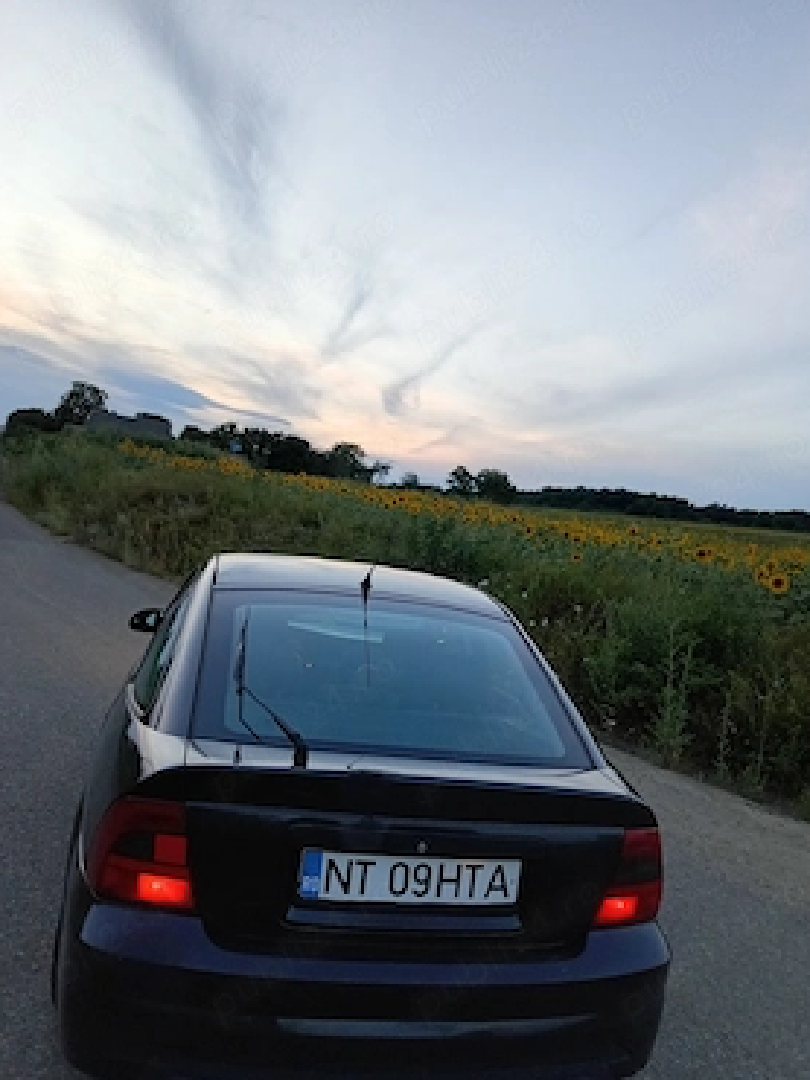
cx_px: 405
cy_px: 552
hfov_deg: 51.3
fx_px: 843
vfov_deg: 65.3
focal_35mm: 27
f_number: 1.8
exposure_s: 1/100
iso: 176
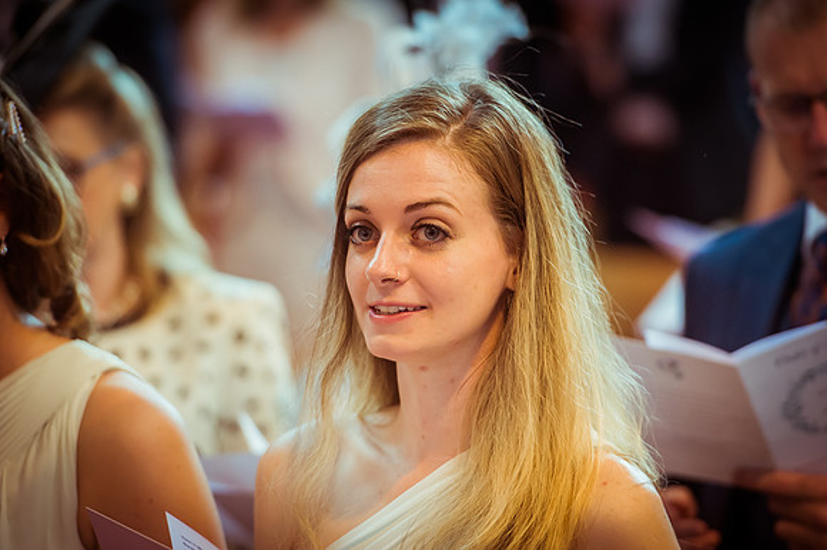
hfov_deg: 9.4
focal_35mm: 219
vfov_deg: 6.3
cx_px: 414
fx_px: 5034
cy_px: 248
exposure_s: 1/200
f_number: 3.5
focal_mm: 200
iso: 2800
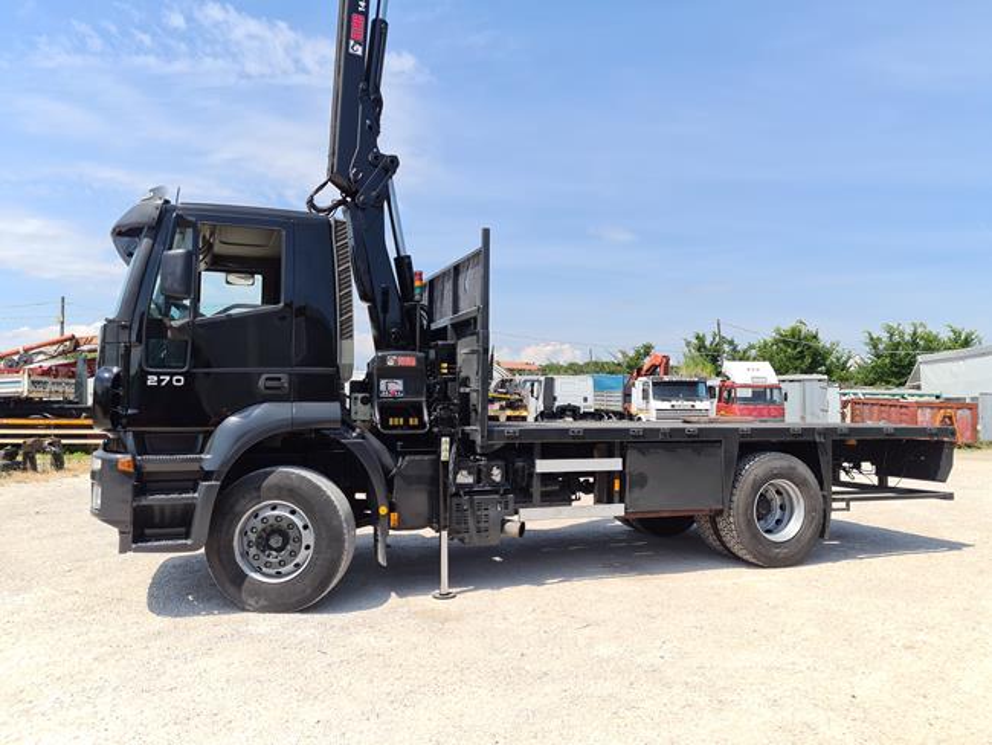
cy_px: 372
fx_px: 745
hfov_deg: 67.3
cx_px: 496
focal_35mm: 26
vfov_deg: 53.1
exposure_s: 1/2597
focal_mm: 5.4
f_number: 1.8
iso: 50
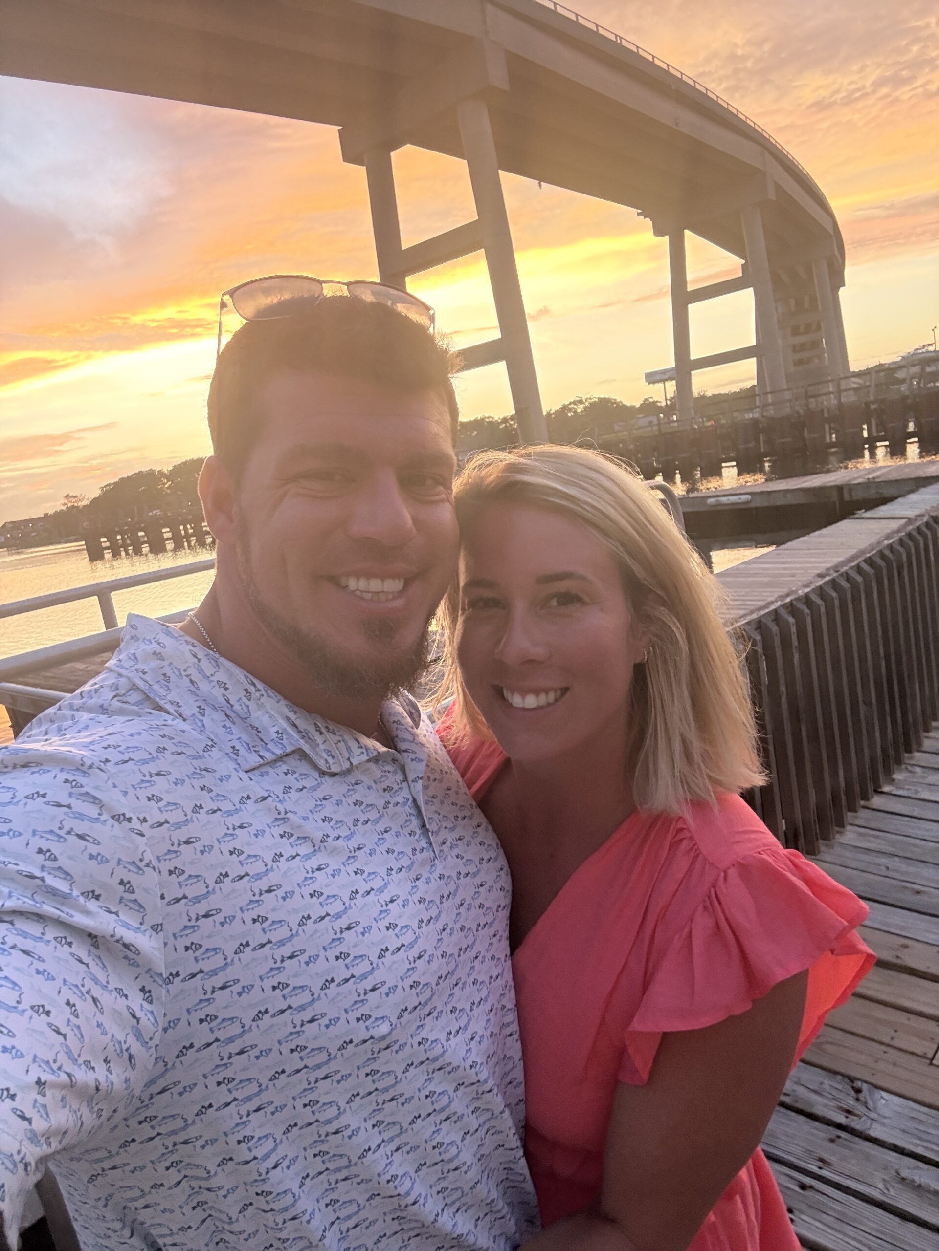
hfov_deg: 58.9
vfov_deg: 73.9
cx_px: 470
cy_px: 626
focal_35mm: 23
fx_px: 832
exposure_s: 1/60
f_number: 1.9
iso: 200
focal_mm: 2.69
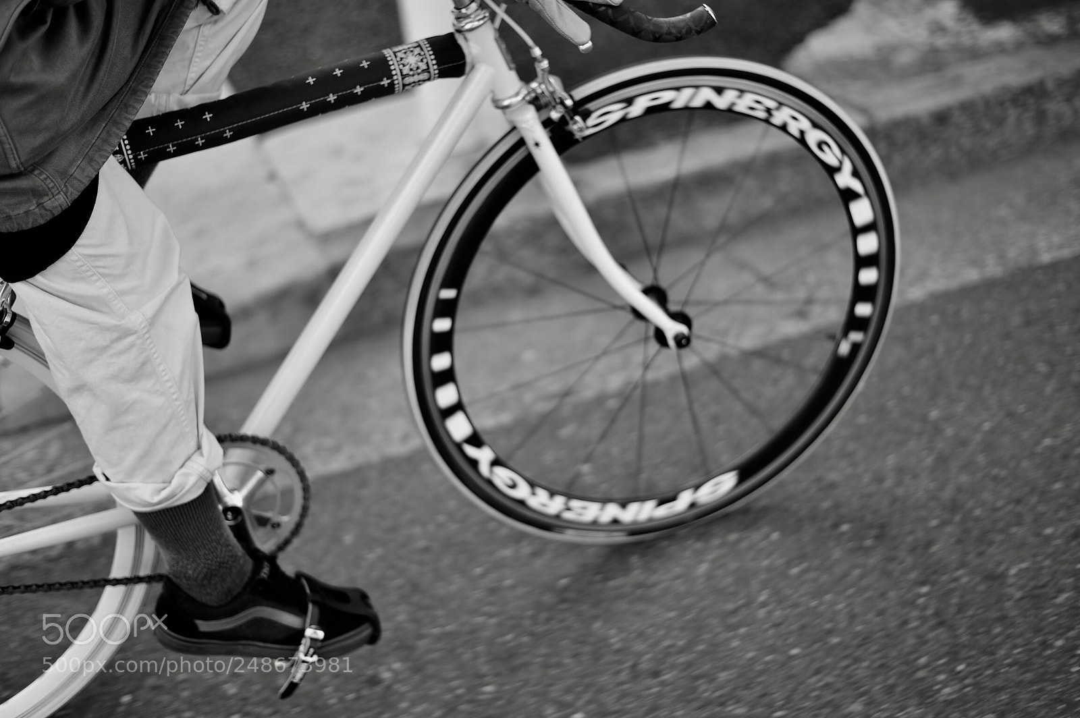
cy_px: 359
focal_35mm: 50
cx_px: 540
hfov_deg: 39.6
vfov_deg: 26.9
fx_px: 1499
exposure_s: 1/400
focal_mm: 50
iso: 100
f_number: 1.8
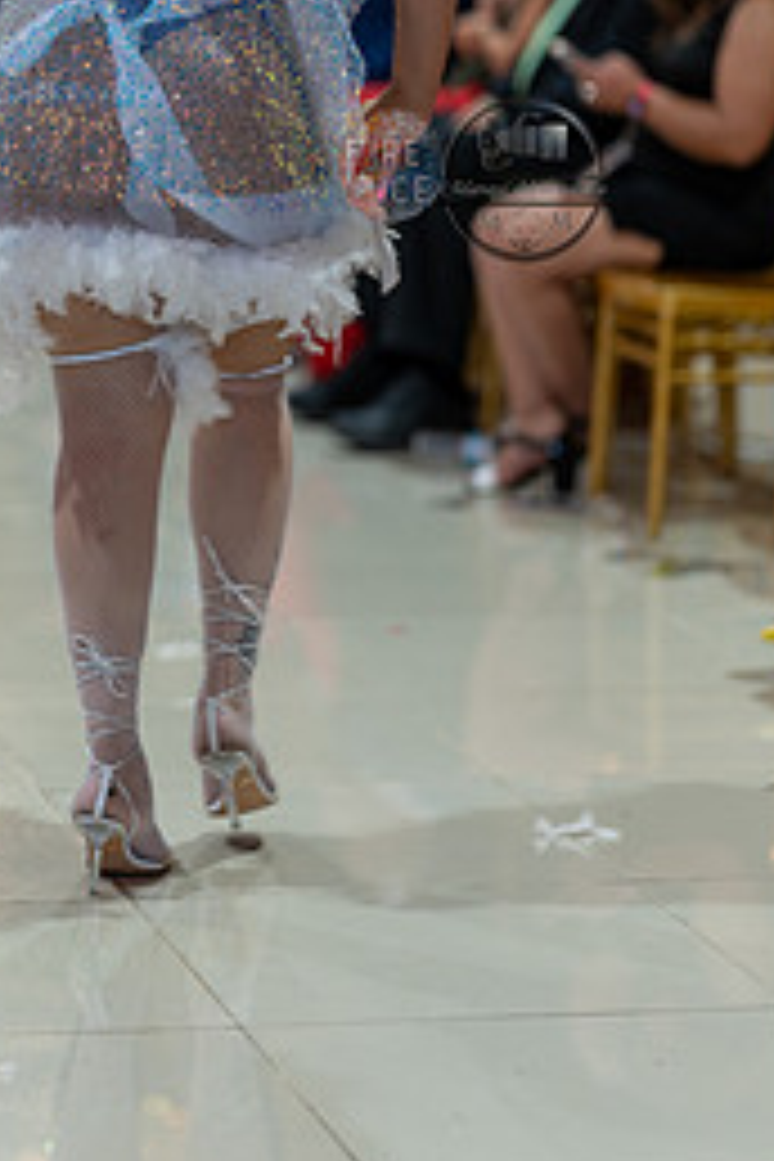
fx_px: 4773
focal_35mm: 148
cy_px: 180
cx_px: 140
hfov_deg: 9.2
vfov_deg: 13.8
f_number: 1.4
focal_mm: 85
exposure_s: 1/160
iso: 160
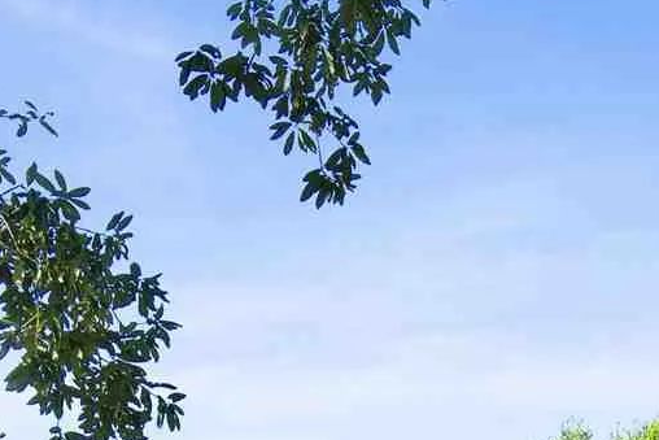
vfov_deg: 9.8
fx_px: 2215
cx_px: 599
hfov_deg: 16.7
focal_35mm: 121
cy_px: 1101
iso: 200
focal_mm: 20
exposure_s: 1/80
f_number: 11
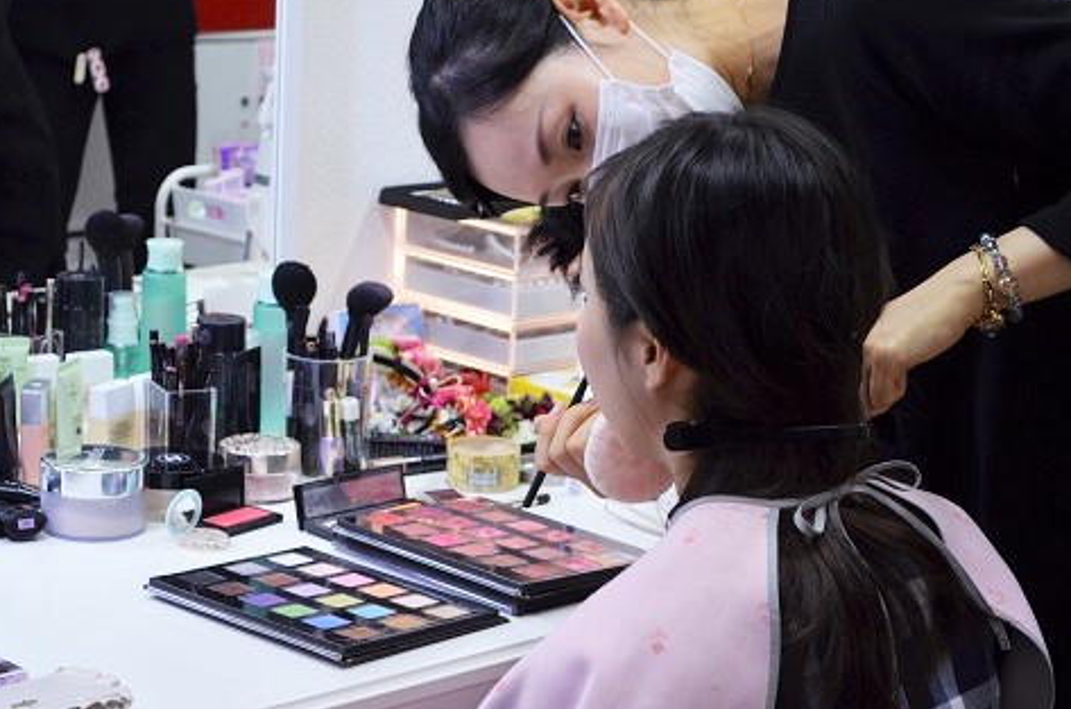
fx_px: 2897
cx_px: 512
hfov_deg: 20.9
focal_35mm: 98
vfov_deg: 13.9
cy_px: 403
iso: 640
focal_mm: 55
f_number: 5.6
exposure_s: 1/100
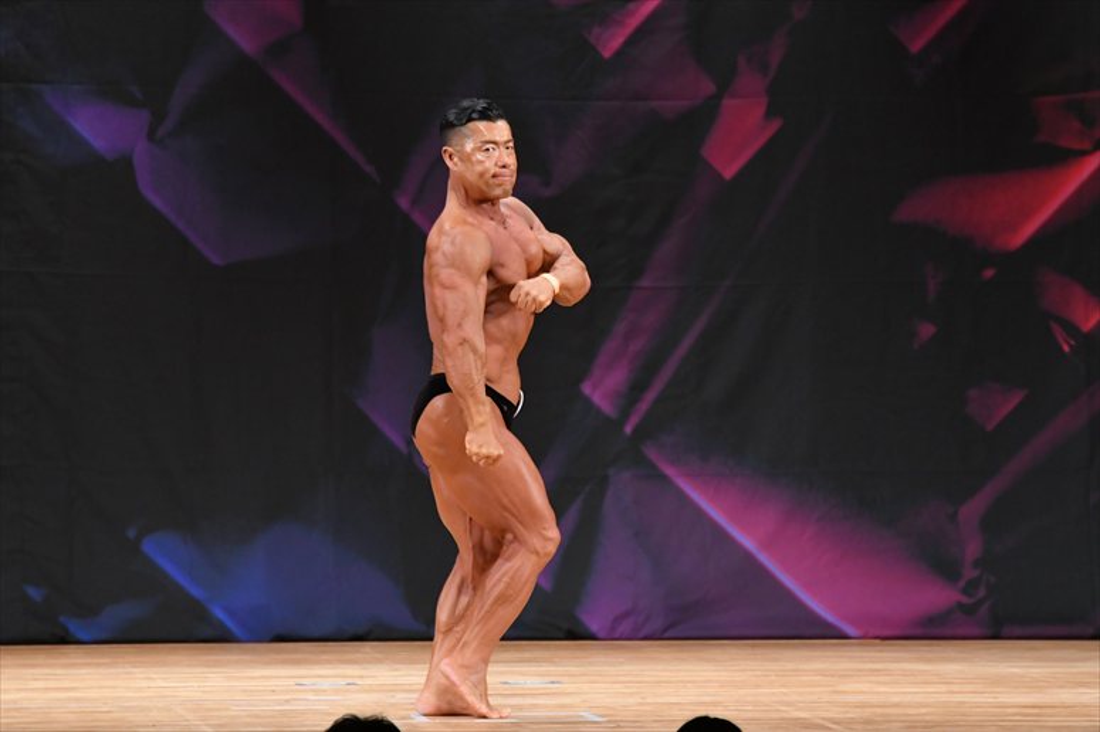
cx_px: 550
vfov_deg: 5.1
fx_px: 8246
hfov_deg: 7.6
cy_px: 366
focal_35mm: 270
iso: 3200
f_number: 5.6
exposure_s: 1/400
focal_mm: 180
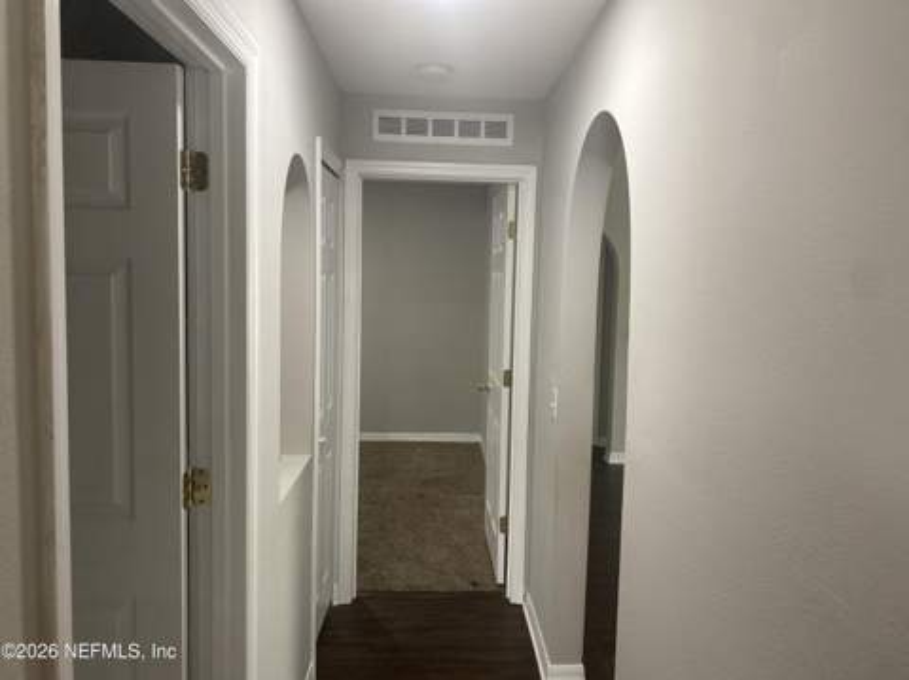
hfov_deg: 67.4
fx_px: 682
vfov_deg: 53.0
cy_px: 340
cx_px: 454
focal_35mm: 26
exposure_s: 1/60
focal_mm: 4.25
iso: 160
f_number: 1.8
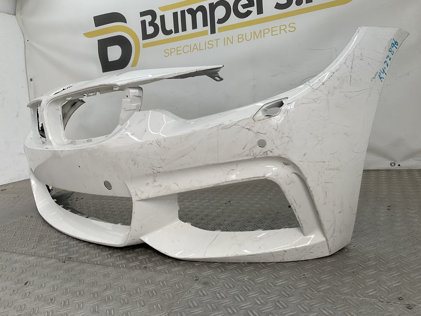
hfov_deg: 61.7
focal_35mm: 29
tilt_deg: -10.1
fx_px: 353
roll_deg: +4.8
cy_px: 158
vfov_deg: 48.2
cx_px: 210
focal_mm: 3
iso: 16
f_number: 1.8
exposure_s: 1/266
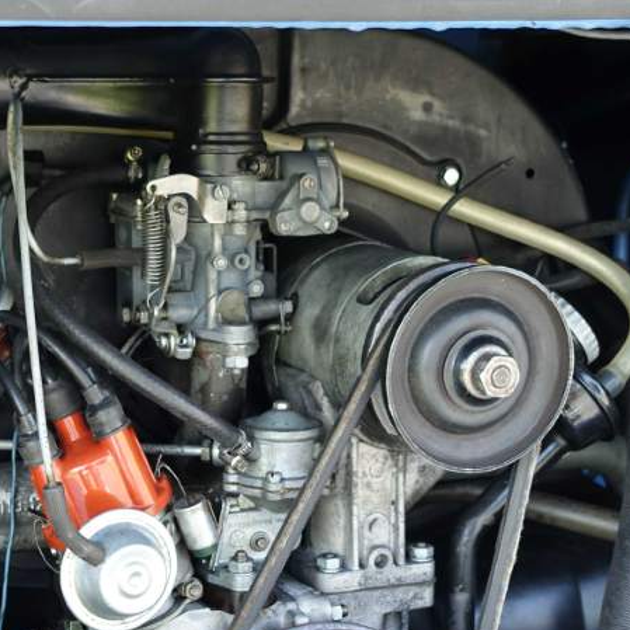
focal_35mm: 72
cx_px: 154
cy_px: 425
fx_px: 1483
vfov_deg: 23.9
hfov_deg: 23.7
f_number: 2.8
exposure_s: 1/80
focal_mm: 12.2
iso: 125
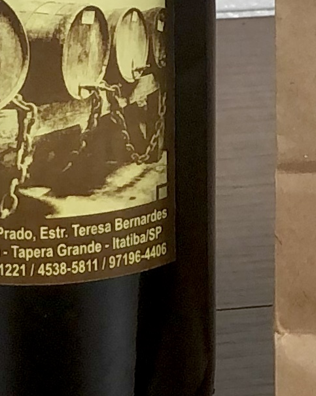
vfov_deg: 5.5
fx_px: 3964
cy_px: -658
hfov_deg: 4.6
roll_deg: -0.5
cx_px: 345
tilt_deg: -5.4
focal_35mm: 339
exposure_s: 1/120
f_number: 2.4
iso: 25
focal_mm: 6
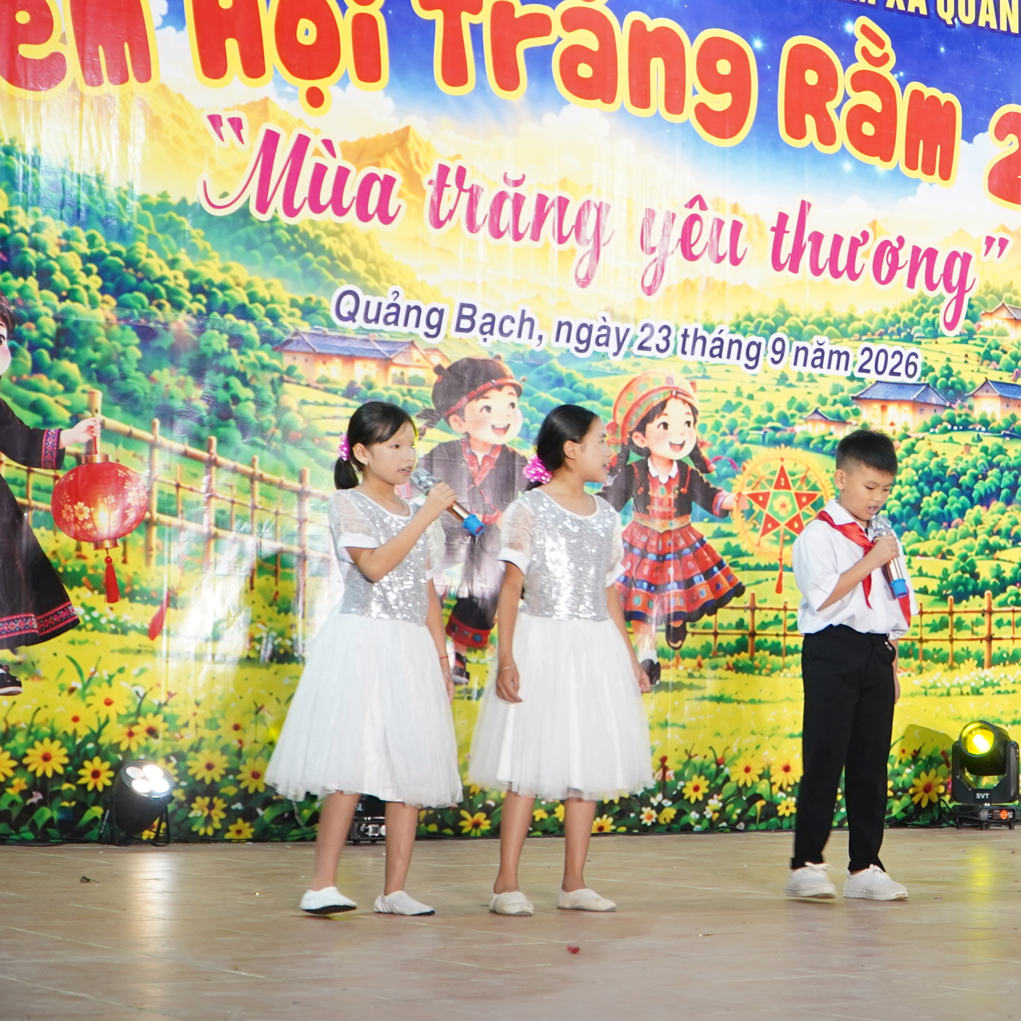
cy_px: 393
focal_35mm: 74
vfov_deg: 23.3
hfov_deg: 22.8
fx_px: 2469
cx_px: 916
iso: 800
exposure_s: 1/50
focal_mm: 31
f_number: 4
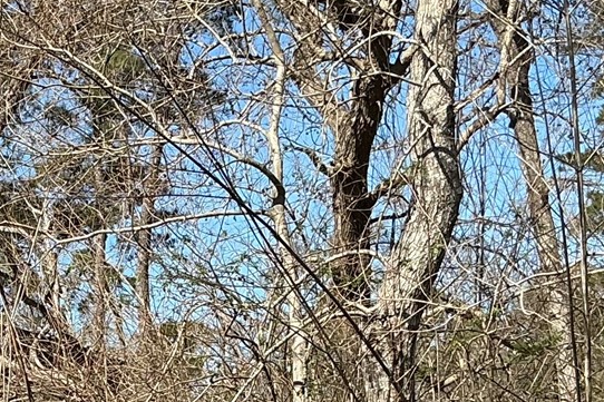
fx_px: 1912
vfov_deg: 11.7
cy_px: 528
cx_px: -90
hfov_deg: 17.3
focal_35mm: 114
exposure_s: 1/1279
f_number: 1.8
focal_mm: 3
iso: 25
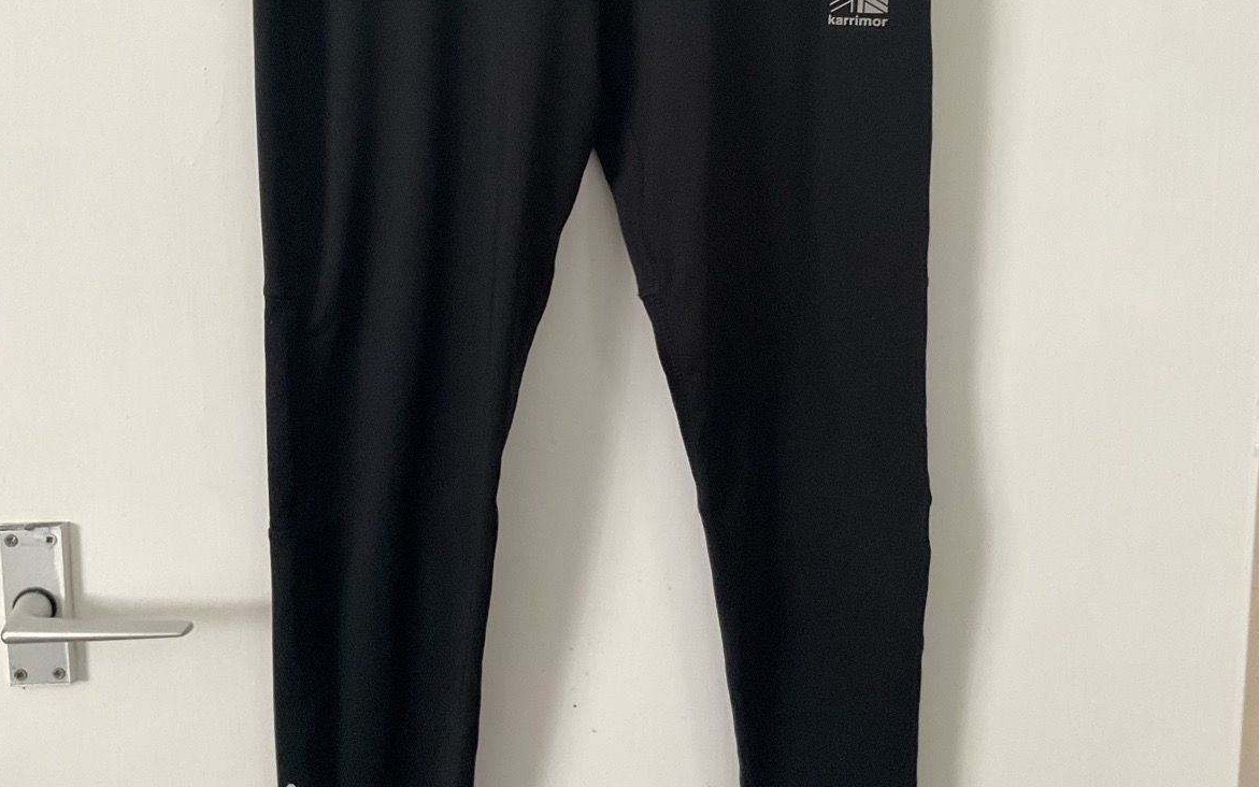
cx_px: 632
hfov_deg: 47.2
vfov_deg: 30.3
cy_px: 254
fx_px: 1441
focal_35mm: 42
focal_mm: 3
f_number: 1.8
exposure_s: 1/49
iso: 320
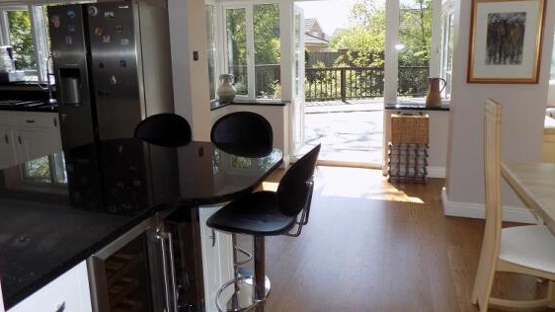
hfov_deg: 71.9
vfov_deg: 44.1
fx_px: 383
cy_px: 124
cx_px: 284
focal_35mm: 26
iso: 80
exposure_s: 1/160
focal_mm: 4
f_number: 3.1
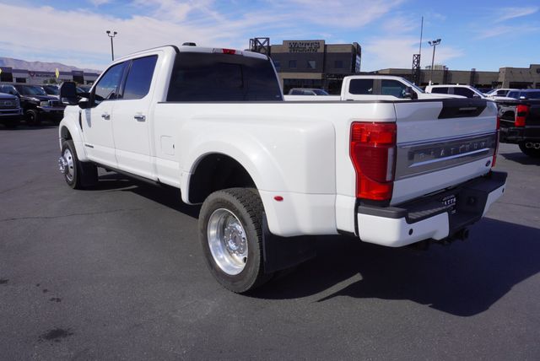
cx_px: 270
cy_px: 180
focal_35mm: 27
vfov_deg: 48.0
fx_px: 405
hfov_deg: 67.3
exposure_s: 1/200
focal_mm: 18
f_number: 10
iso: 100
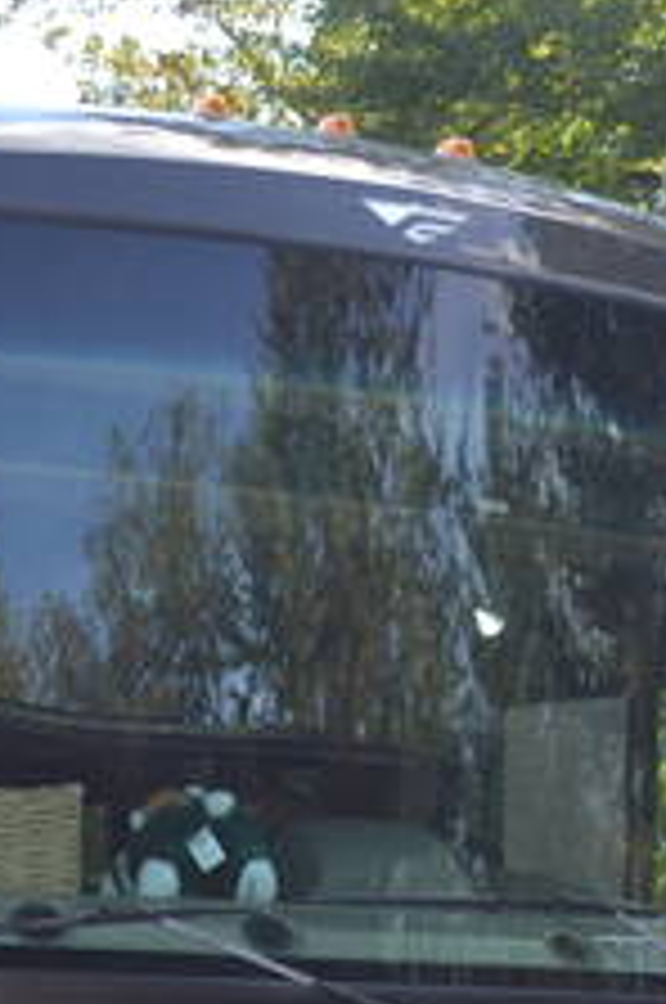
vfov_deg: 20.7
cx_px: -92
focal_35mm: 97
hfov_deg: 13.7
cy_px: 878
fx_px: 2700
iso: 100
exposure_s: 1/200
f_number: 4
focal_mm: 18
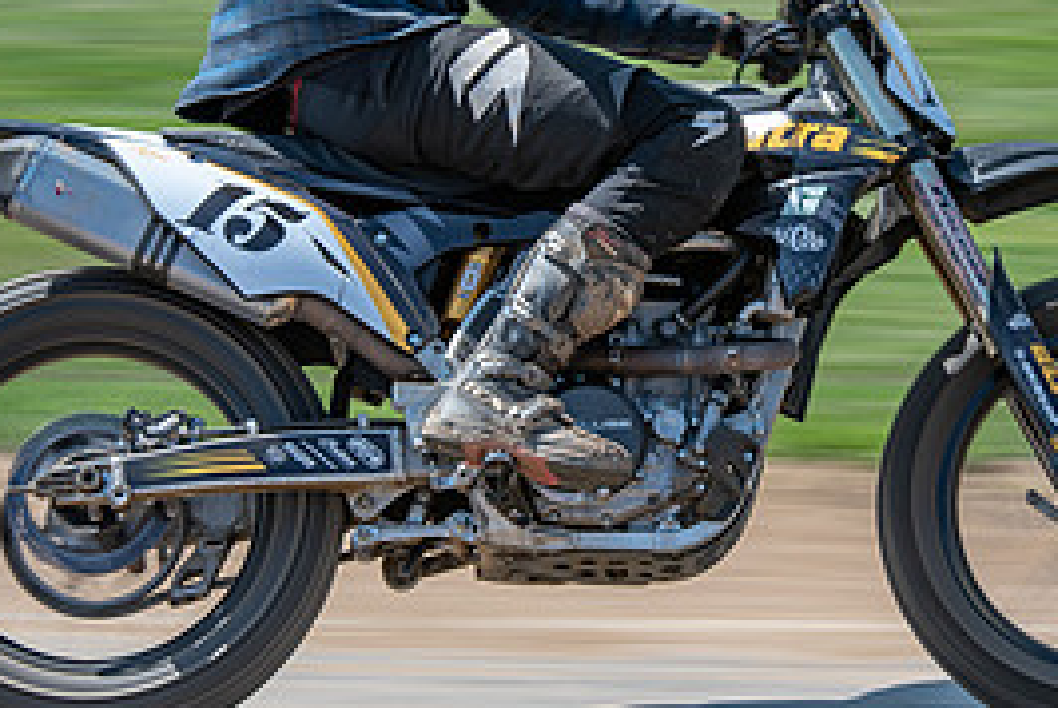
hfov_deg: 7.9
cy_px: 193
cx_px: 775
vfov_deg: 5.3
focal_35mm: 259
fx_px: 7620
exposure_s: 1/125
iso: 100
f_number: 8
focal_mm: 105
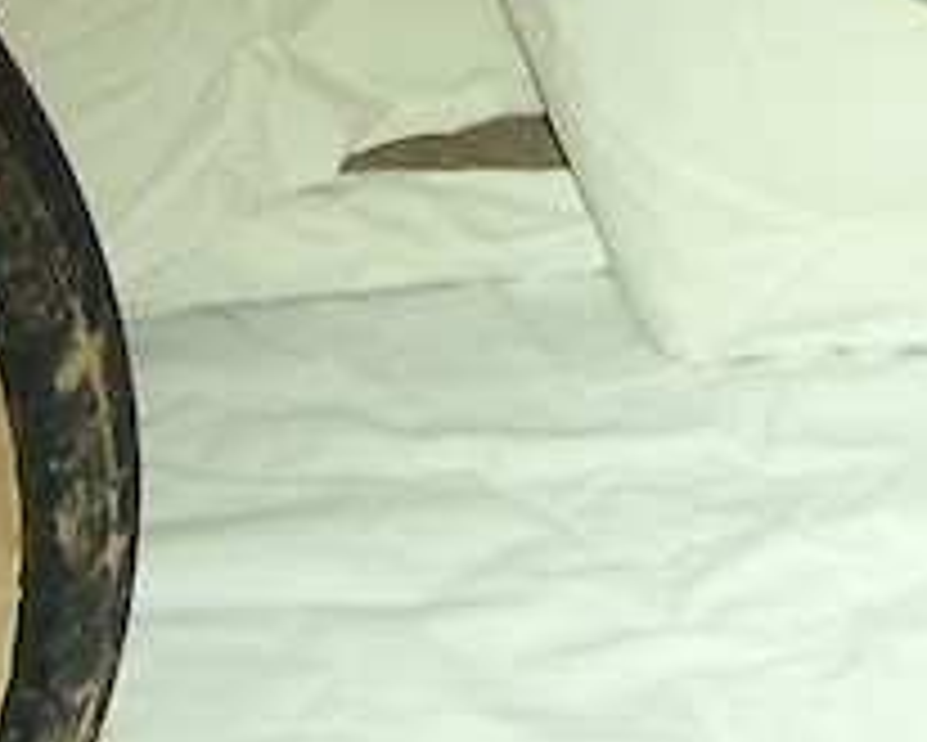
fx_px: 4529
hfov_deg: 11.7
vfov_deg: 9.0
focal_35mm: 165
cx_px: 657
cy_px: -544
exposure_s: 1/60
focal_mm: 5.6
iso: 125
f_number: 2.7
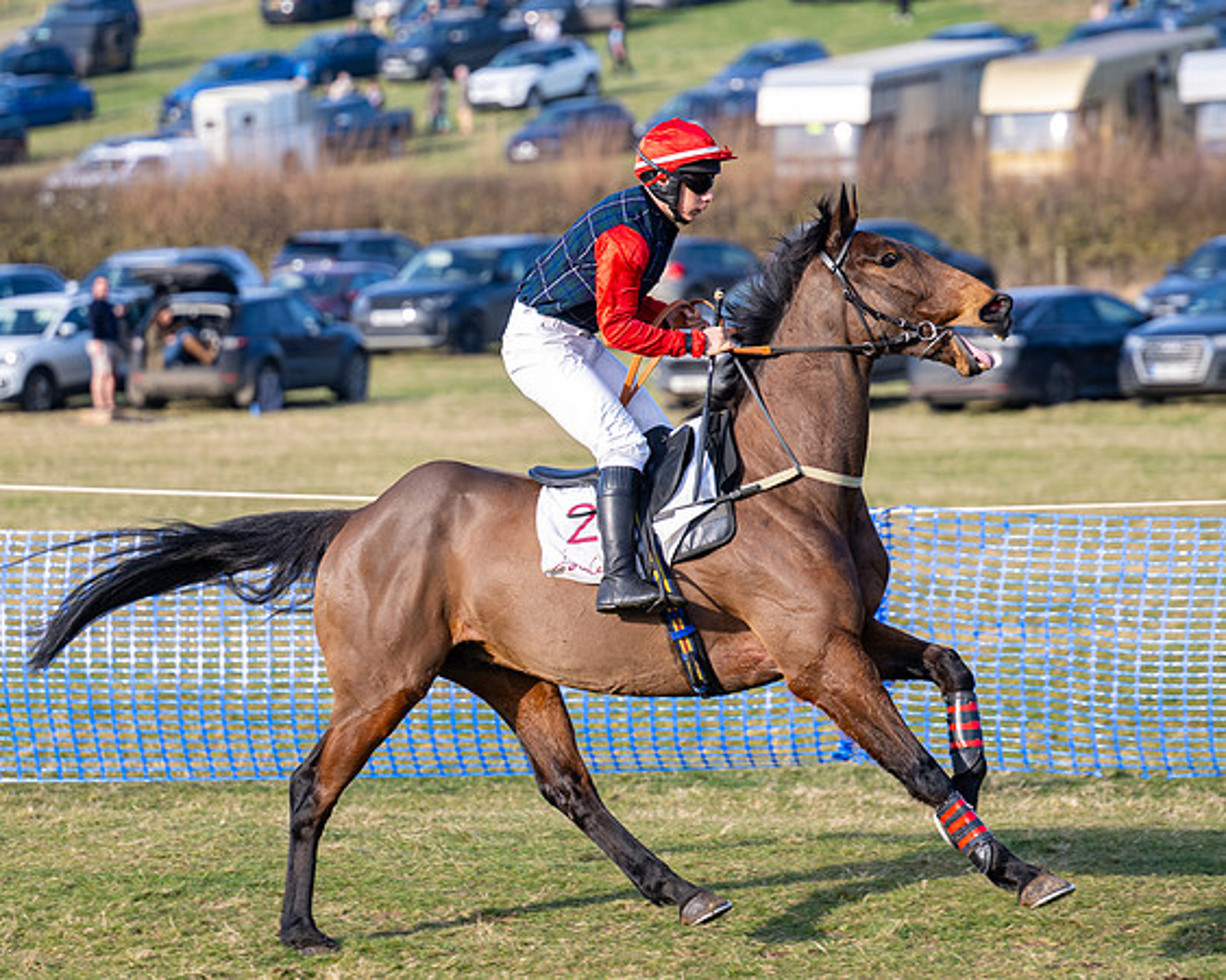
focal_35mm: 232
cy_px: 489
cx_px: 524
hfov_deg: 8.3
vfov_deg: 6.7
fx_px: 8400
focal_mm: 135
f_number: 2.8
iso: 125
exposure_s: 1/800
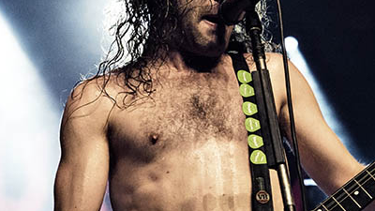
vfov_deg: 9.2
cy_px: 81
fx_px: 1313
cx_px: 246
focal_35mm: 132
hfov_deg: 16.2
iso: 4000
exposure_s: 1/320
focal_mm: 70
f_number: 6.3
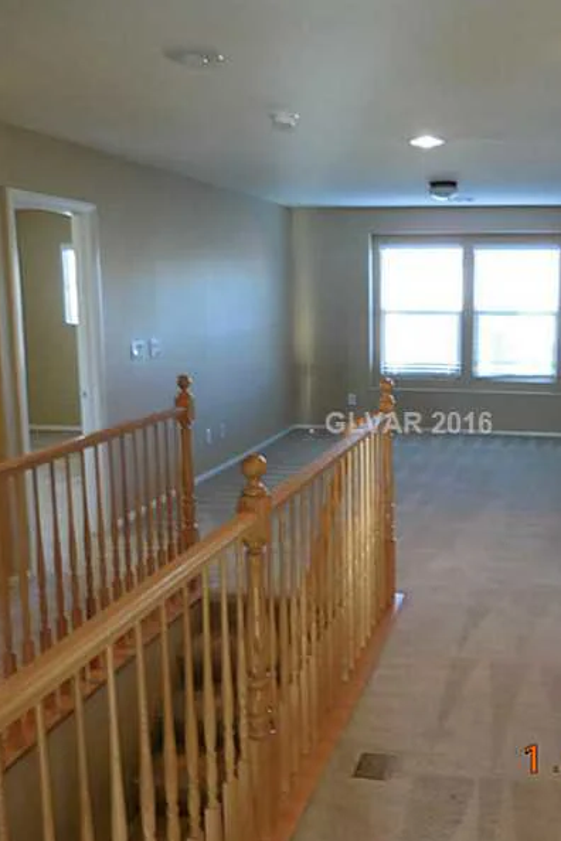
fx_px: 818
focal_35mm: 35
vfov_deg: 54.4
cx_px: 402
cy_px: 423
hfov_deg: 37.2
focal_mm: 4.5
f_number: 3.3
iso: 320
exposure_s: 1/30
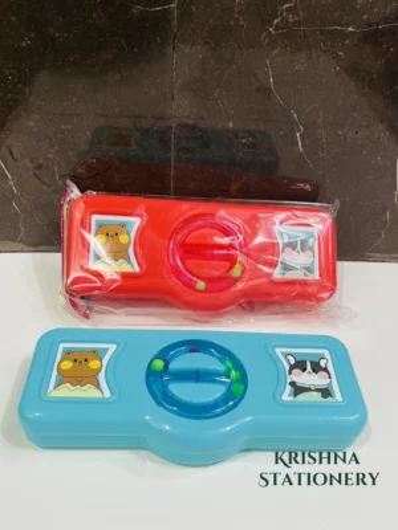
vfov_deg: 67.3
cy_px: 265
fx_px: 399
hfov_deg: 53.1
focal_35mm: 26
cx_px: 199
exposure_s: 1/50
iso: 200
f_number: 1.6
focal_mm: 5.1
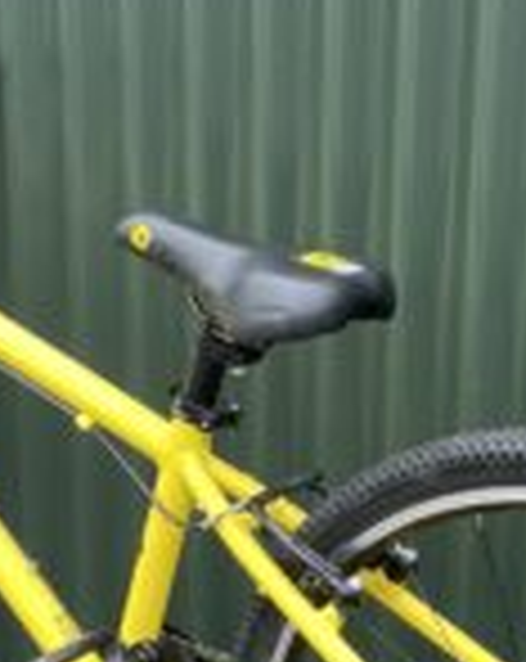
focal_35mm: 83
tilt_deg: -18.5
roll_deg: -1.5
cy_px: 459
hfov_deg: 18.4
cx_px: 310
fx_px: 1620
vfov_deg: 22.9
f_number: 1.6
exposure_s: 1/121
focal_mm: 4.2
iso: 40
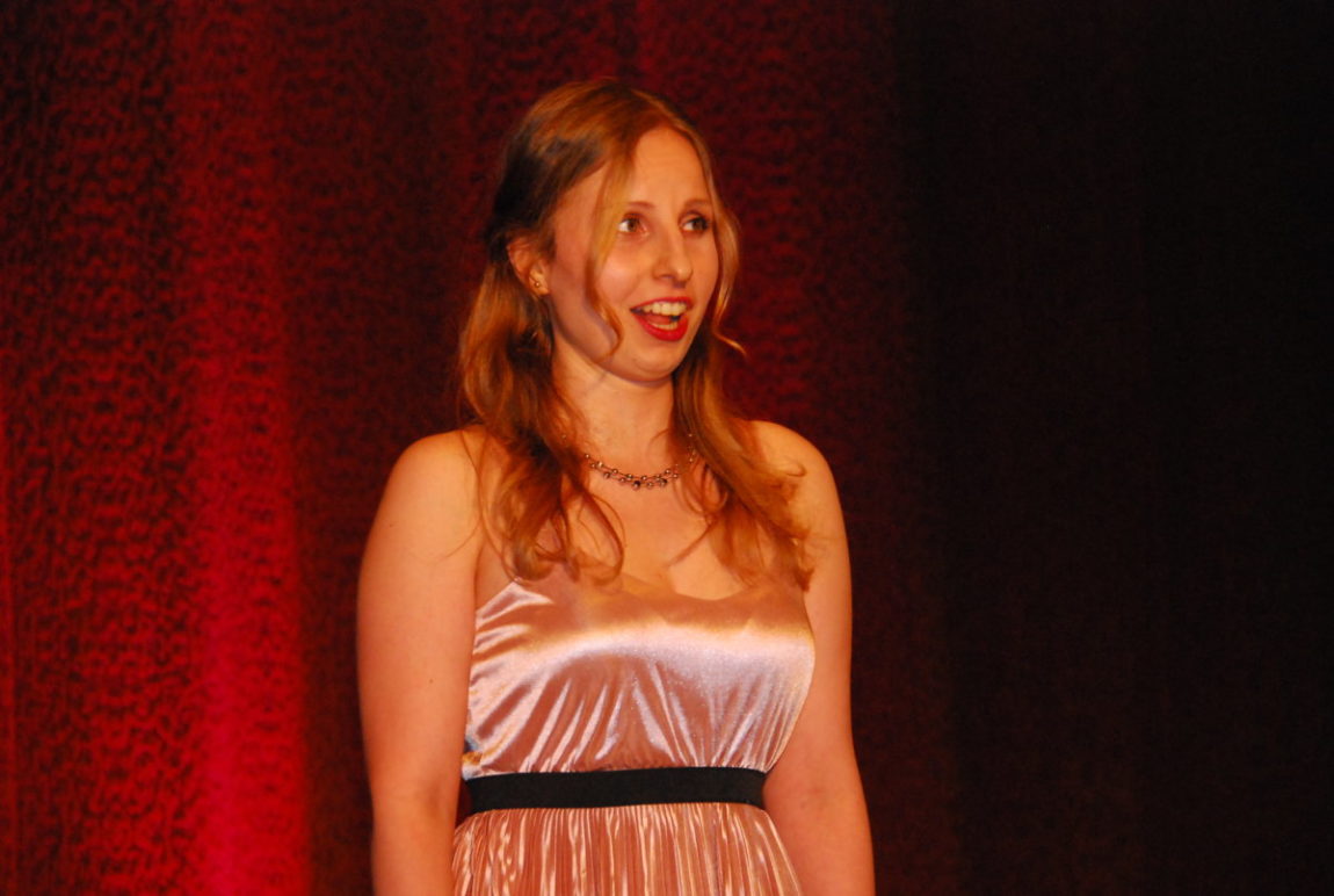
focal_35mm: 218
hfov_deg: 9.4
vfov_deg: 6.3
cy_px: 448
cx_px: 667
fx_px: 8076
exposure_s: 1/60
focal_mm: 145
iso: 1600
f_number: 6.3
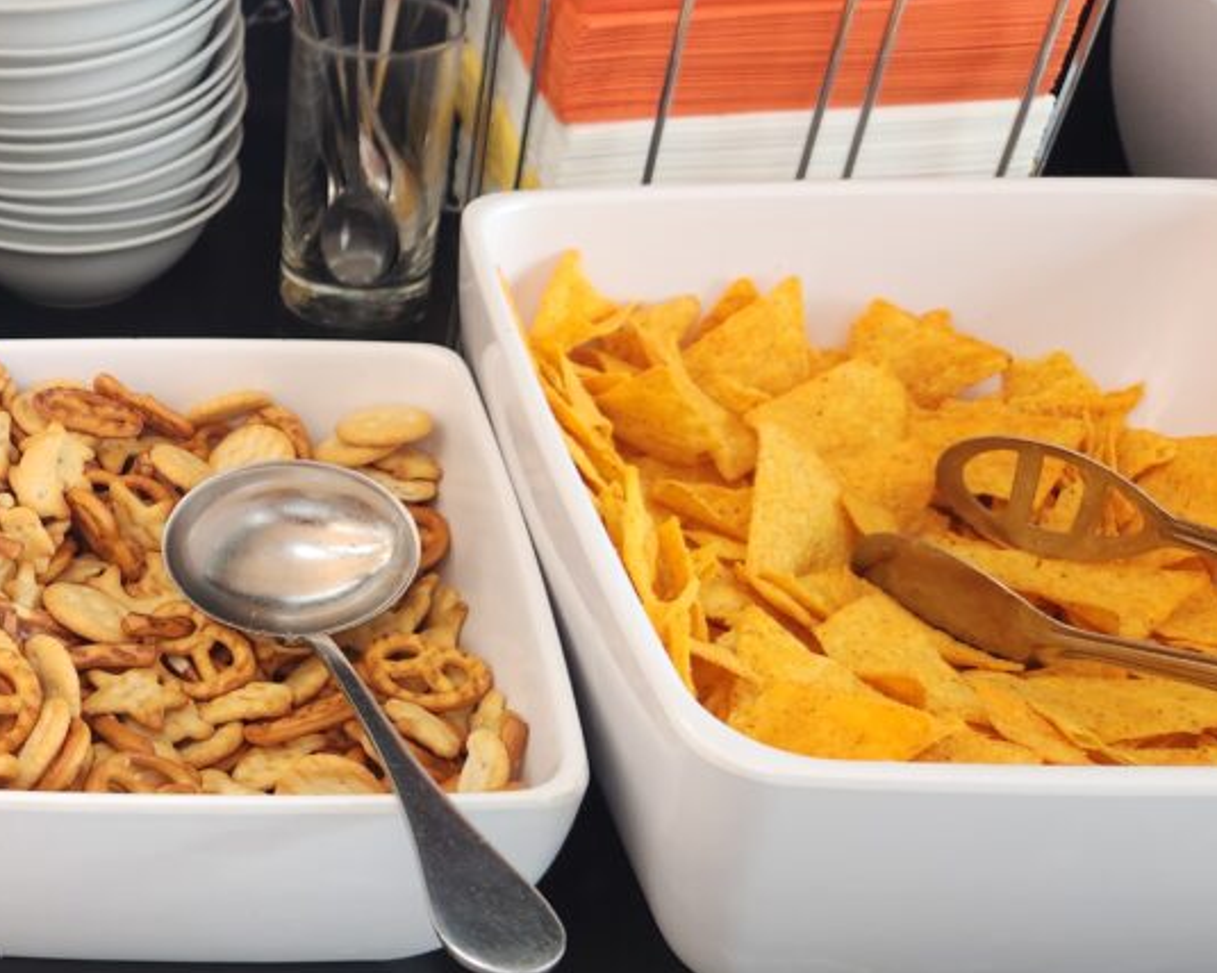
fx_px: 1549
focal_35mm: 43
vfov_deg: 34.9
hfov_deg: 39.7
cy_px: 486
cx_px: 118
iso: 200
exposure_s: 1/100
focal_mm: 5.4
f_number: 1.8
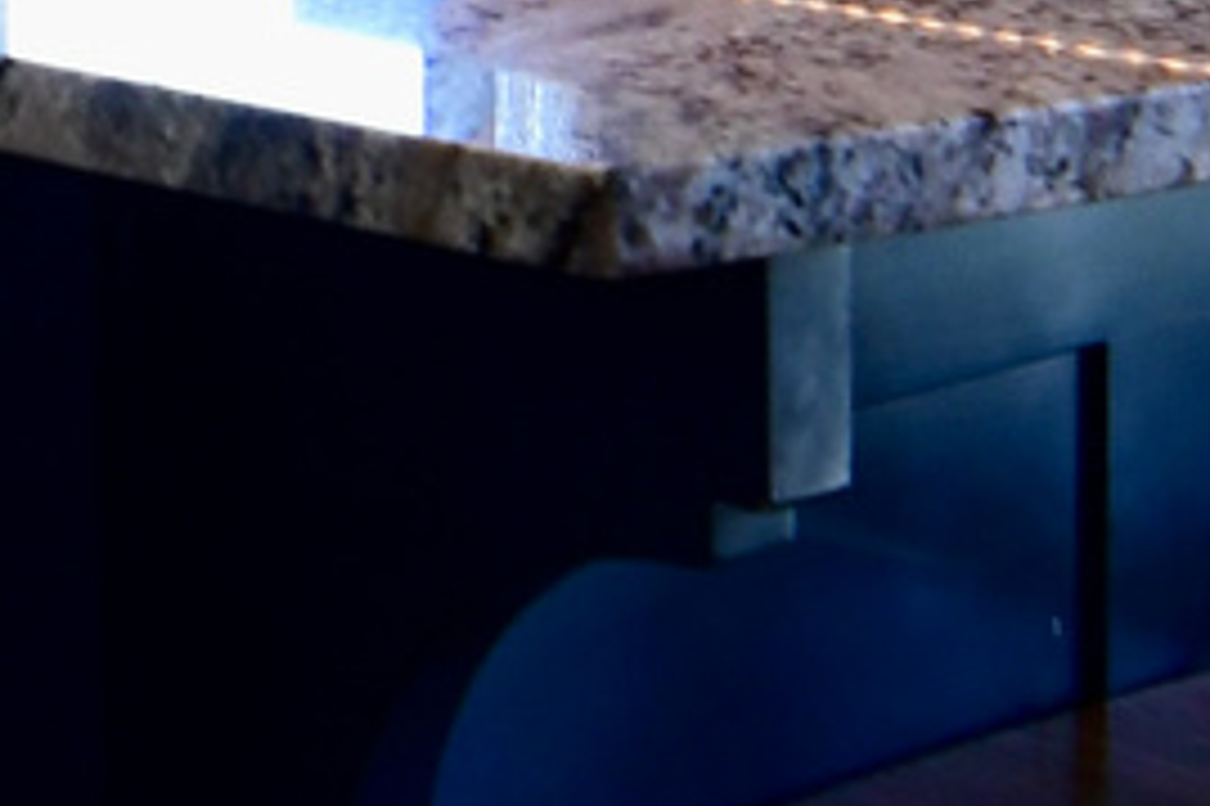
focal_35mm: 126
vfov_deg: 10.4
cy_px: -561
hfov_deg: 15.7
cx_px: -243
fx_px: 4226
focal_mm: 11
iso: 320
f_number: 3.5
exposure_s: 1/50
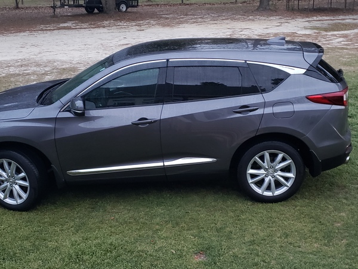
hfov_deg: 67.3
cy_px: 134
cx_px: 179
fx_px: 269
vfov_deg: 53.1
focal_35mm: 26
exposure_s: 1/11
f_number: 1.5
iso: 250
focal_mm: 4.3
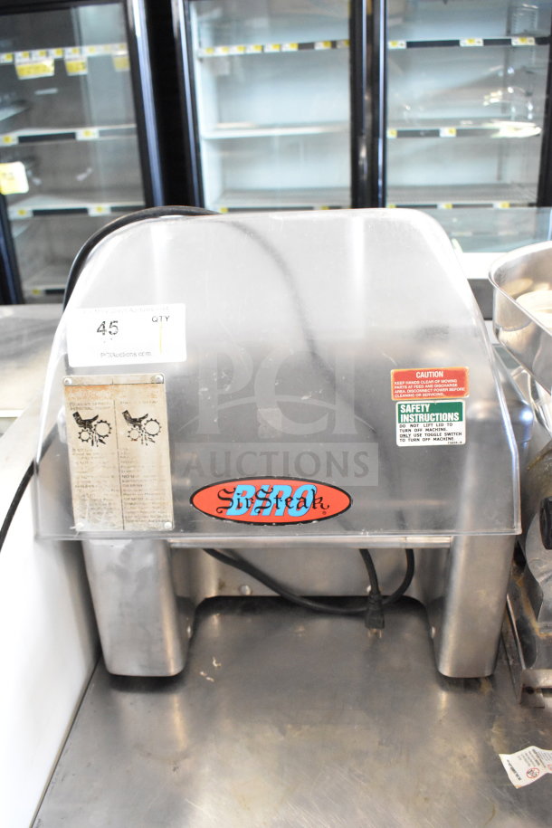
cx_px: 276
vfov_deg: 59.5
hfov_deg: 41.7
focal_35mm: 32
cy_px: 414
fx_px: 724
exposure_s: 1/100
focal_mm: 21
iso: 6400
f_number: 5
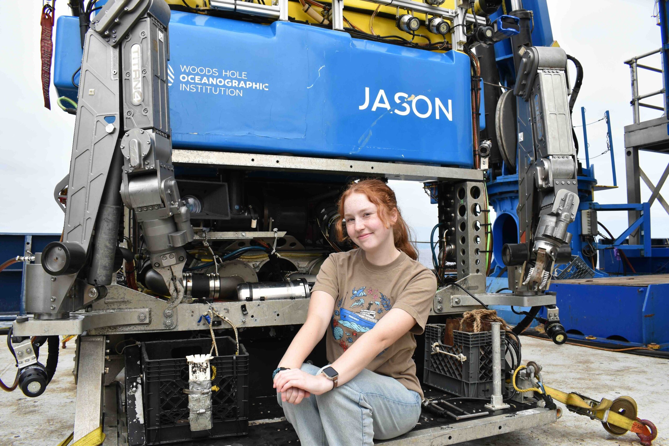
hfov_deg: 67.4
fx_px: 502
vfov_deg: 47.9
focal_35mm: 27
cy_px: 223
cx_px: 334
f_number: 8
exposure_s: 1/250
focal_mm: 18
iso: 125
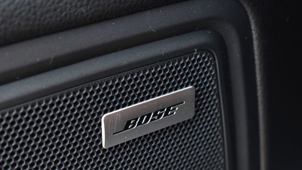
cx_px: 151
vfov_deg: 13.8
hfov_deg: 24.3
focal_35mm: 88
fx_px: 701
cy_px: 91
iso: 1100
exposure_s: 1/15
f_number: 6.3
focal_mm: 55
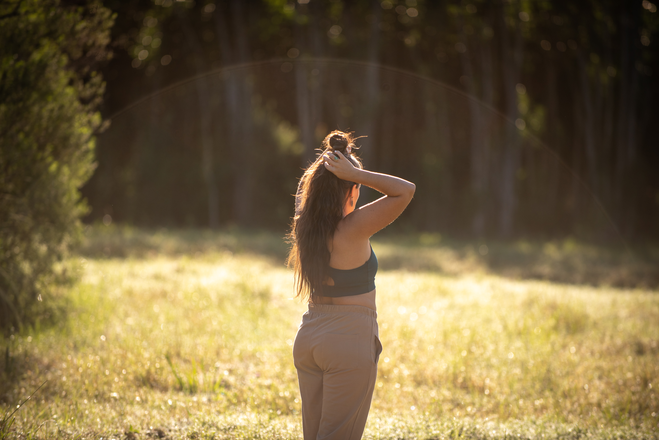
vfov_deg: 6.9
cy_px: 220
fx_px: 3662
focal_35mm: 200
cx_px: 330
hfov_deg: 10.3
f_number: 2.8
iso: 100
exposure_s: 1/2000
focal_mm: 200
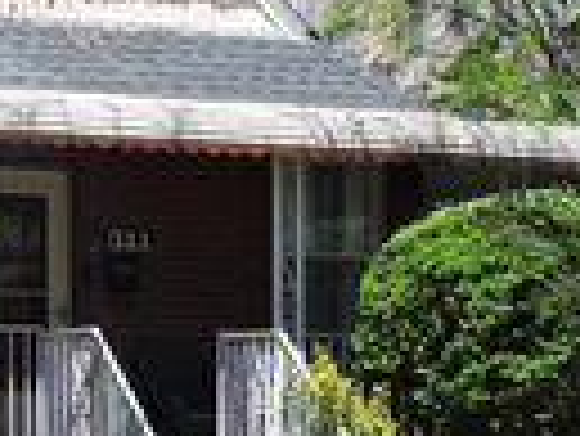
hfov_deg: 12.2
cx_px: -261
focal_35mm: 155
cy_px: 303
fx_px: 2599
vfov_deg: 9.6
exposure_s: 1/500
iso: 100
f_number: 3.3
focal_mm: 7.1
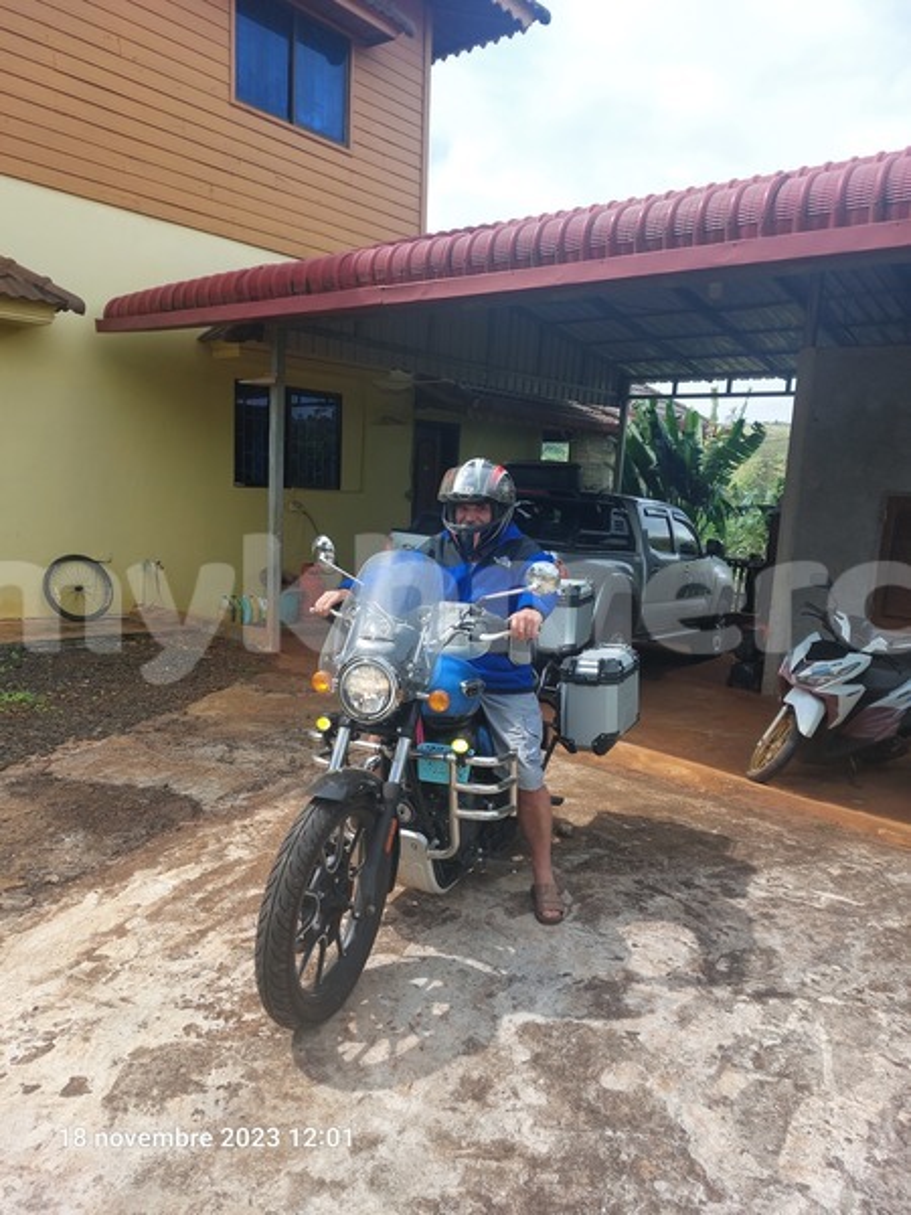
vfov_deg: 71.6
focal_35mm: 24
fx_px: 842
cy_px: 608
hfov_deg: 56.8
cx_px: 456
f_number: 1.8
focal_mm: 5.23
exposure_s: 1/627
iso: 25
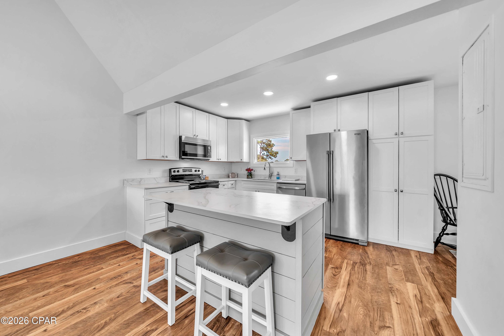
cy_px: 168
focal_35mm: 12
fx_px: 168
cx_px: 252
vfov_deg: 90.0
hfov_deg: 112.6
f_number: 5.6
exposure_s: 1/200
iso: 100
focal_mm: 12
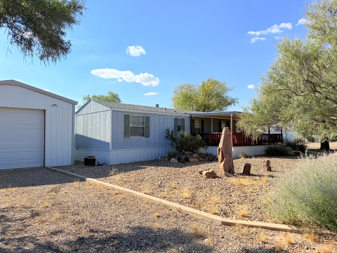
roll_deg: +0.6
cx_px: 168
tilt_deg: +2.7
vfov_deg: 56.8
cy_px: 126
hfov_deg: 71.6
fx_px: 234
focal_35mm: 24
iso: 80
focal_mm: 6.76
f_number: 1.78
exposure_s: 1/5319
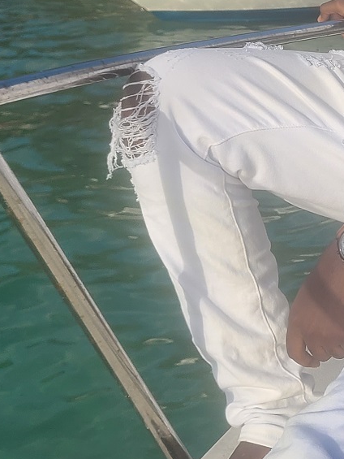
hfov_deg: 15.8
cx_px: 326
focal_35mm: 92
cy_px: 99
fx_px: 1219
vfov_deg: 21.1
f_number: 1.8
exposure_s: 1/2945
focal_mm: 5.4
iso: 40
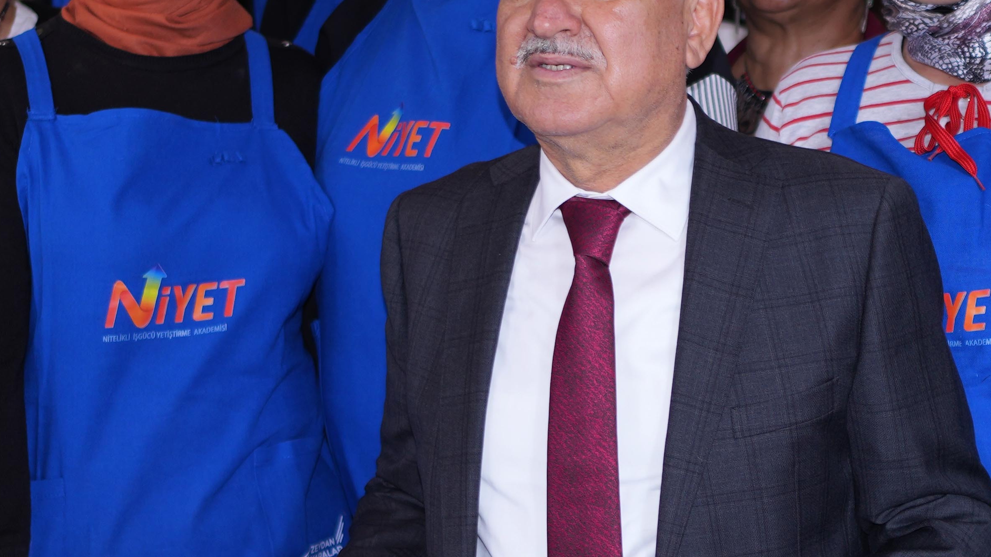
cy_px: 337
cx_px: 559
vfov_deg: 11.5
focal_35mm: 105
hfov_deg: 20.4
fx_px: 2759
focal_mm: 35
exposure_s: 1/100
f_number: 1.8
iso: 100
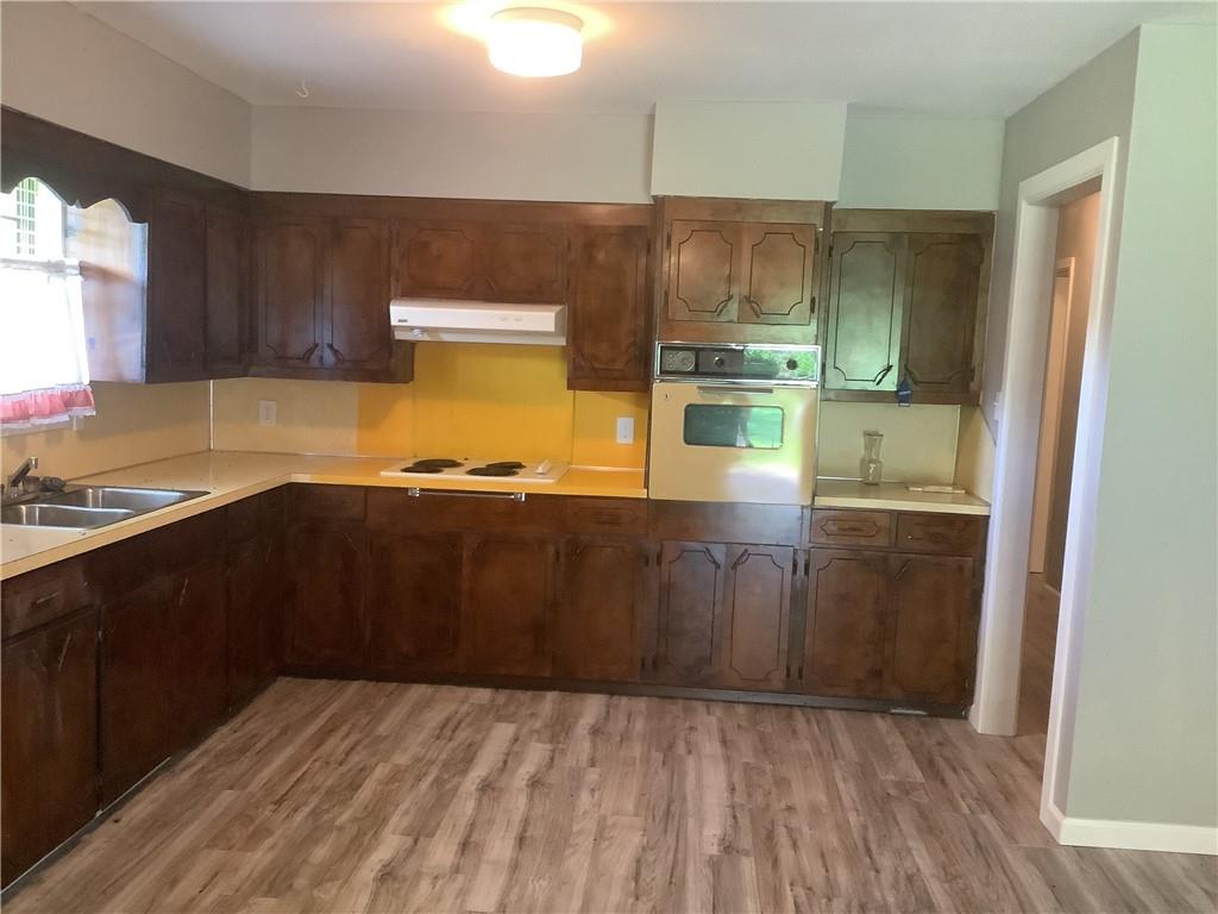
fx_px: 1091
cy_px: 457
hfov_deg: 58.4
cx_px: 609
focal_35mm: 31
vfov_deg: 45.4
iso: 400
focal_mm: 3.3
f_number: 2.4
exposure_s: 1/40
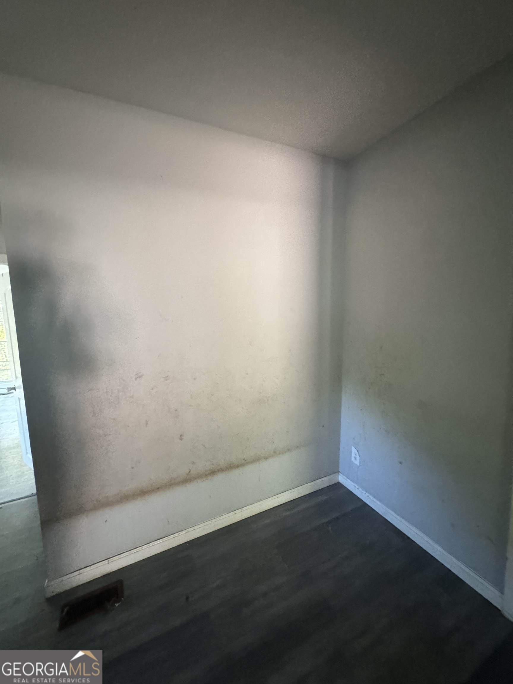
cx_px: 256
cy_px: 342
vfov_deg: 102.1
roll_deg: +0.6
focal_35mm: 14
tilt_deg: -4.0
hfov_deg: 85.7
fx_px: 277
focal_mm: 2.22
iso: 1000
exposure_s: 1/60
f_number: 2.2
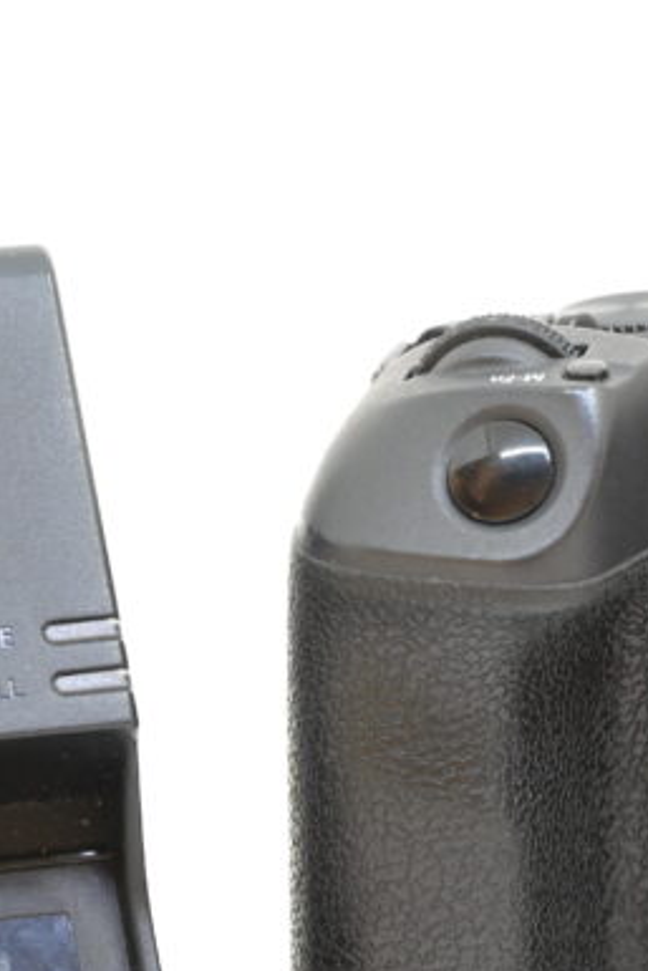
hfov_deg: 6.5
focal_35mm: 210
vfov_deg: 9.8
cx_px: 522
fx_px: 5664
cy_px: 715
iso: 1250
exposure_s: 1/125
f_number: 6.3
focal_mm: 79
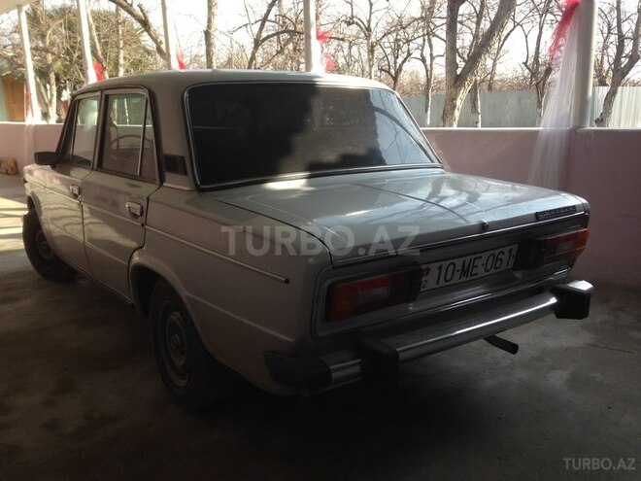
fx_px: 611
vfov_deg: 42.9
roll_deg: +1.2
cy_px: 240
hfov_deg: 55.4
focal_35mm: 33
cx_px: 320
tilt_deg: -10.1
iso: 50
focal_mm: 4.12
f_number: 2.4
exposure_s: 1/306
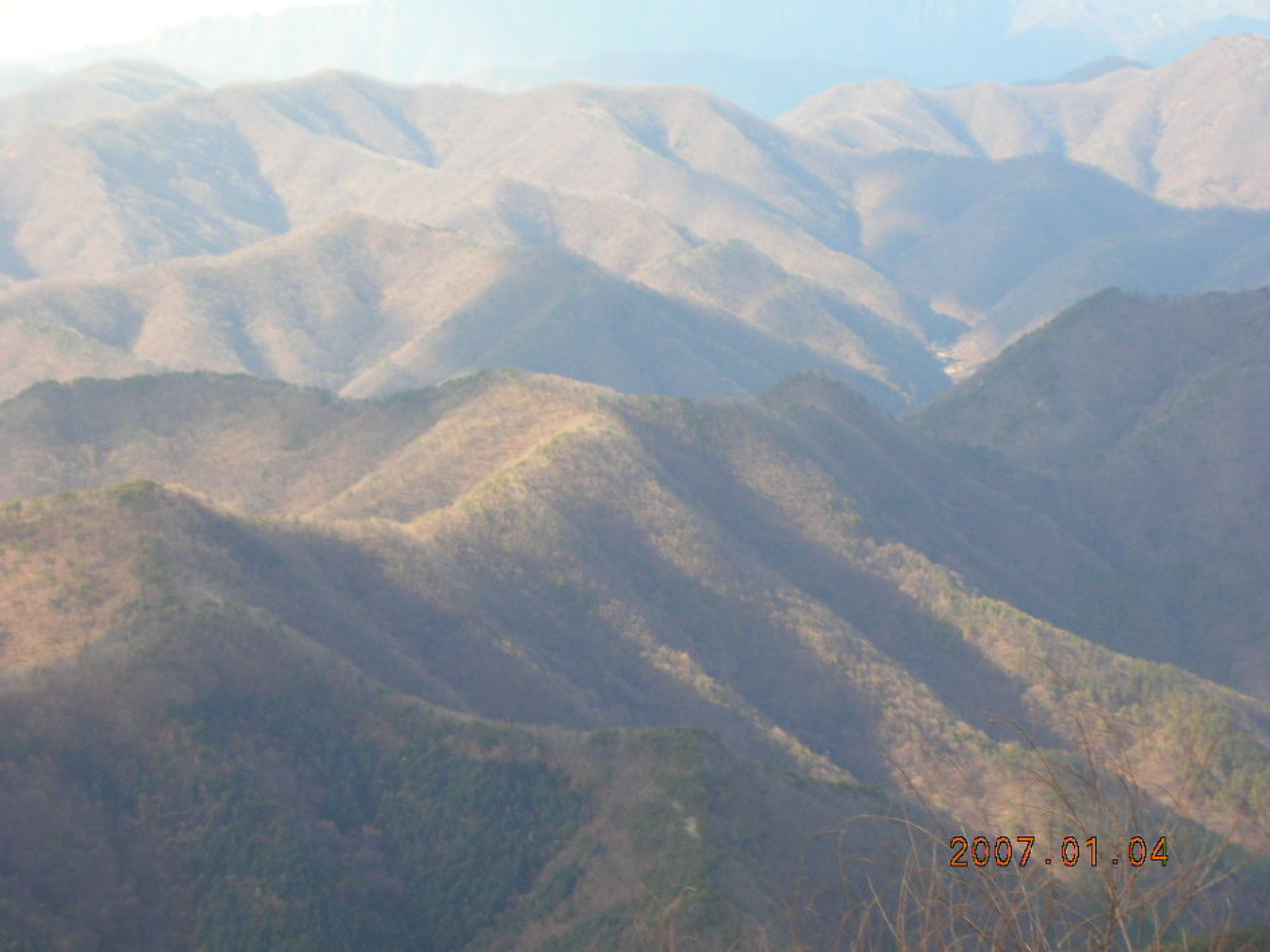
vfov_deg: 14.1
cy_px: 476
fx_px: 3851
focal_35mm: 105
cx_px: 635
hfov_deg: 18.7
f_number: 5.4
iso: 50
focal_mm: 17.4
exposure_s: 1/64
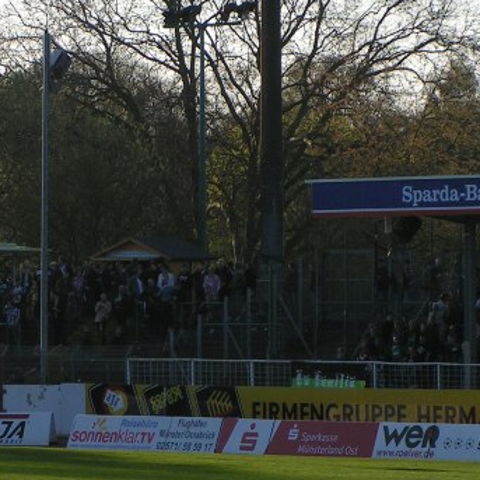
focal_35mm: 280
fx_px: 4393
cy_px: 192
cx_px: 57
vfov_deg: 6.3
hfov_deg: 6.2
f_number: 6.3
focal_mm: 20.9
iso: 50
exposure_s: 1/320
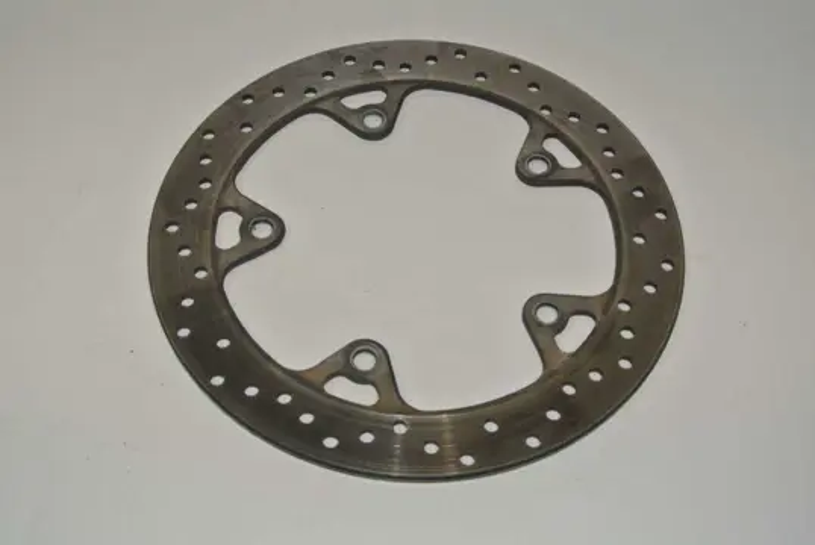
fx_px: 1269
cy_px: 272
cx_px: 408
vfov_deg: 24.3
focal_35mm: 56
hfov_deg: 35.6
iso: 200
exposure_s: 1/60
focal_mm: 21.1
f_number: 5
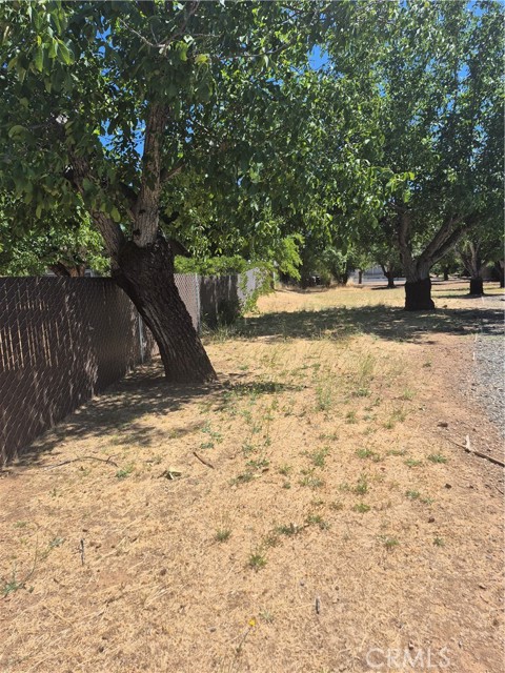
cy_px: 336
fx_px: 447
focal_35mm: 23
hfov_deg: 58.9
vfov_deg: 73.9
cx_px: 252
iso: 25
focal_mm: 5.4
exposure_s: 1/1388
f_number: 1.8
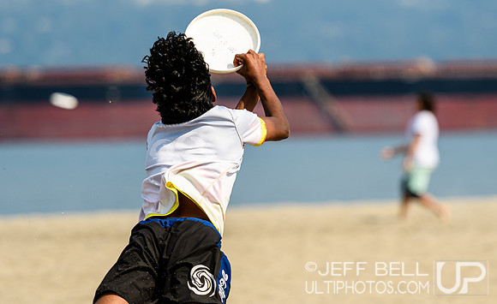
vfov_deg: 4.2
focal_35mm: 310
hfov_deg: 6.8
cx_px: 313
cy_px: 96
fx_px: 4168
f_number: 3.2
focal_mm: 160
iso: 100
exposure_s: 1/1250
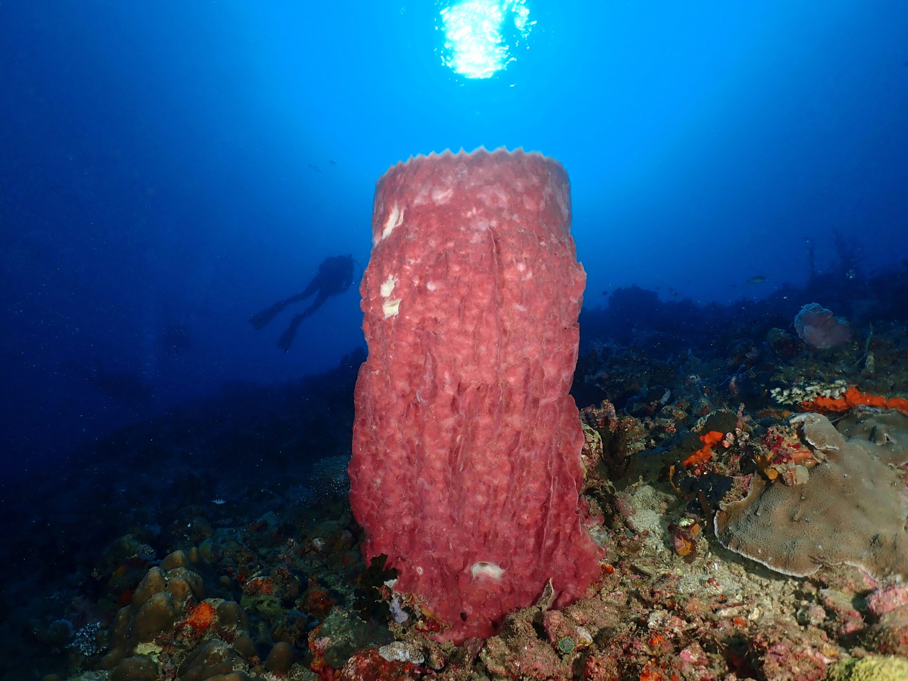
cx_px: 454
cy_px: 340
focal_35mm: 25
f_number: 2.8
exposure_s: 1/800
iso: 100
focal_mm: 4.5
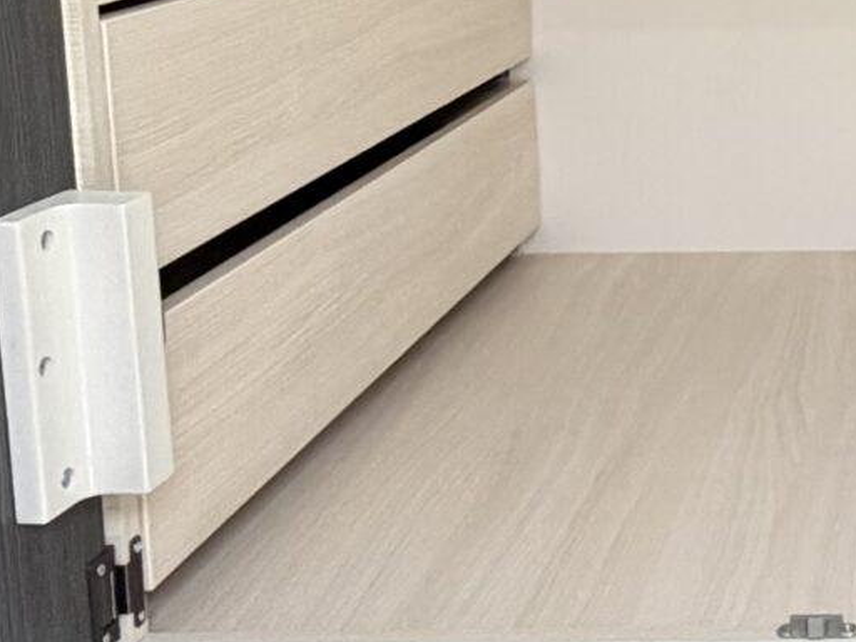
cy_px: -22
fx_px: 1731
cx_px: 1025
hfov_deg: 25.1
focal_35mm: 70
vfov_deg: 20.3
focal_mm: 2.22
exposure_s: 1/121
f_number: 2.2
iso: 320
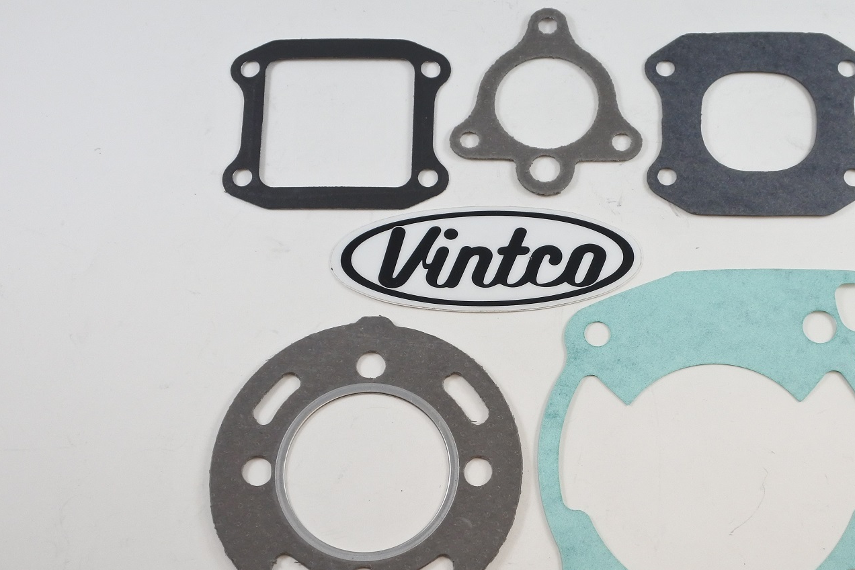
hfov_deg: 36.5
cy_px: 319
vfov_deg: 25.0
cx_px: 568
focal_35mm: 54
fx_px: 1282
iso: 400
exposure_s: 1/125
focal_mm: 14.7
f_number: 4.2
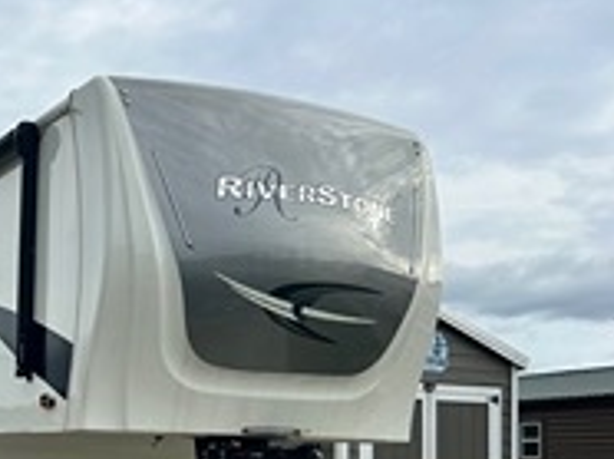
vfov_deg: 25.3
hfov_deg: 31.0
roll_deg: -1.9
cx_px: -43
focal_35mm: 56
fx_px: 992
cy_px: 409
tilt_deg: +2.2
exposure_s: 1/3968
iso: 50
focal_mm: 5.7
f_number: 1.5
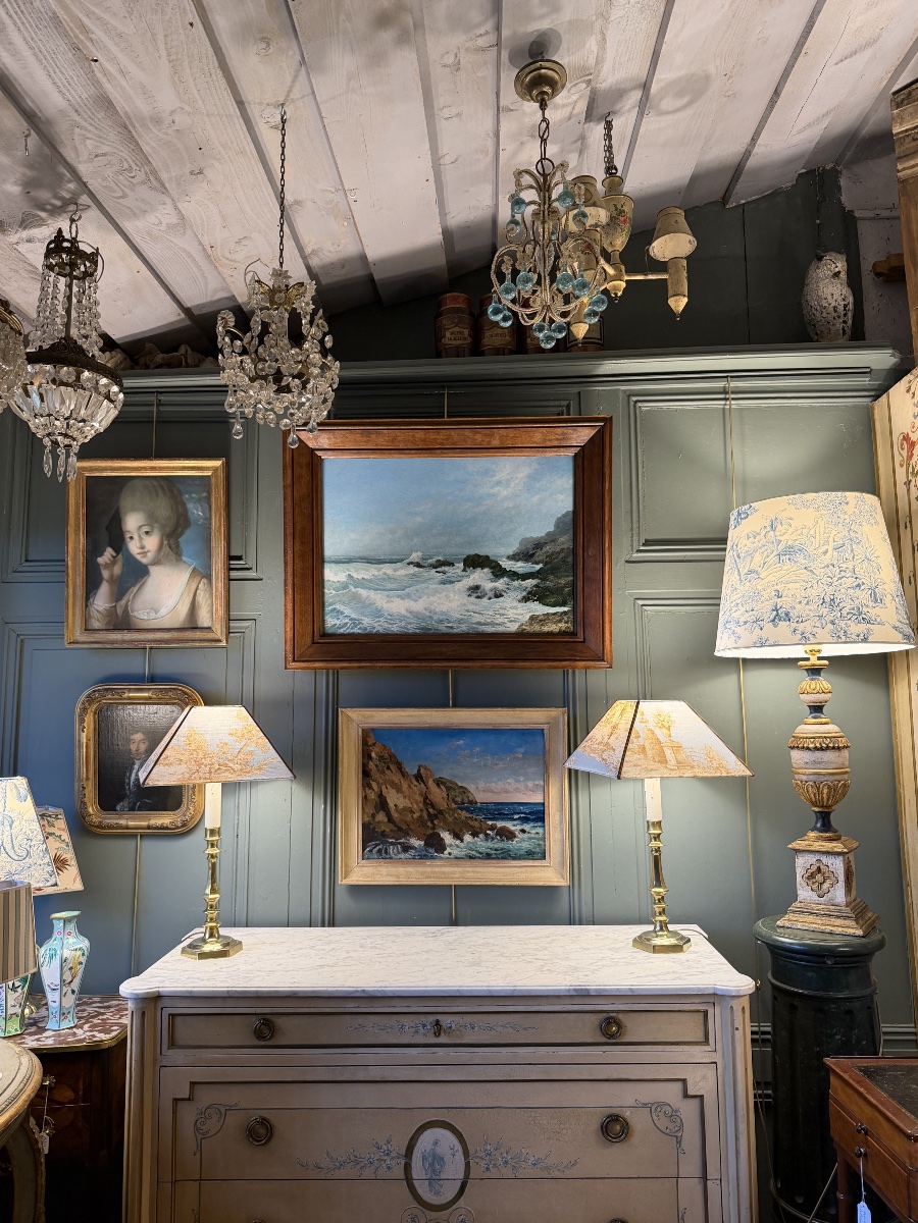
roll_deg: +1.2
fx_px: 849
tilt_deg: +7.0
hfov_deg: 56.8
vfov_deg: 71.6
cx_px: 459
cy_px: 612
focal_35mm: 24
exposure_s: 1/100
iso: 250
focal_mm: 6.76
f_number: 1.78
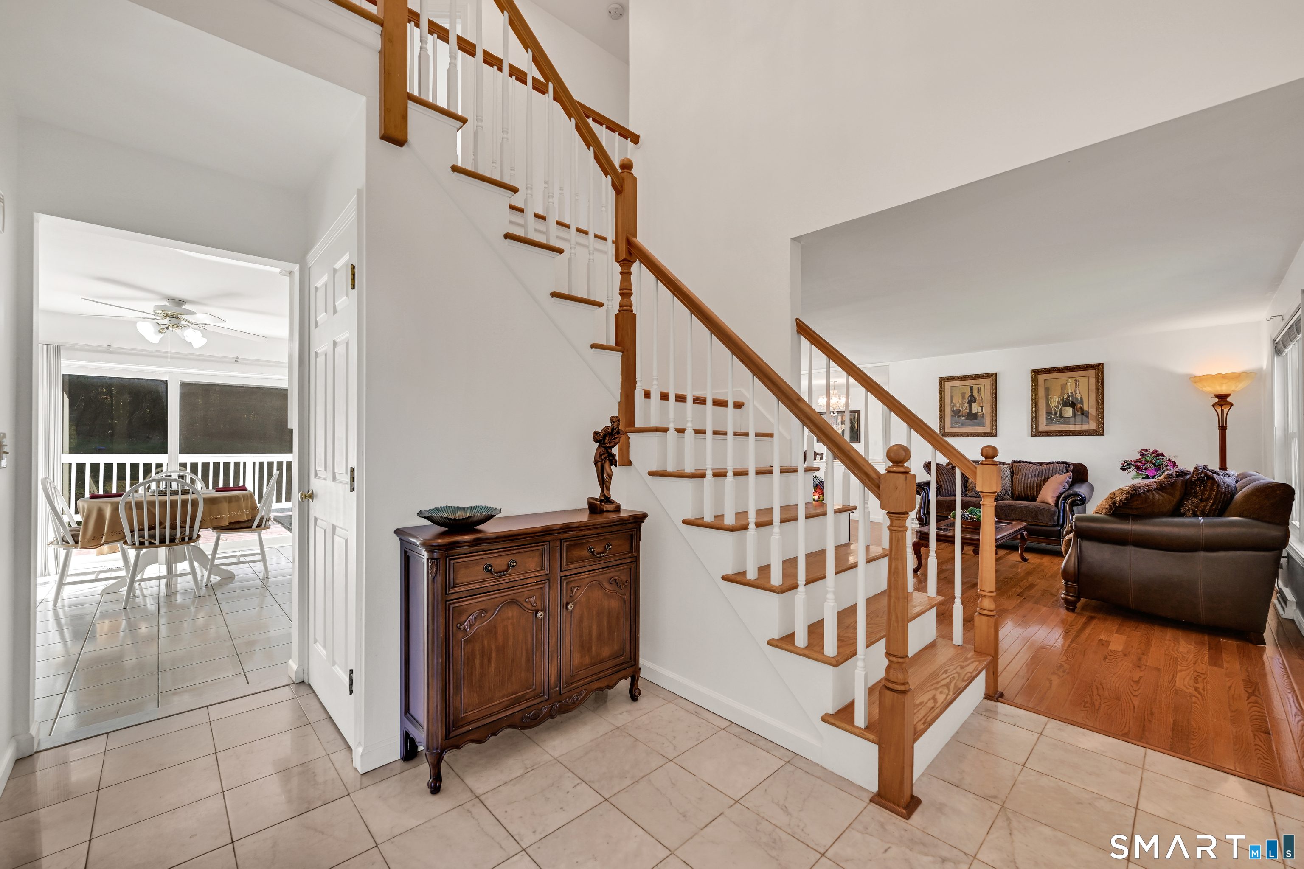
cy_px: 434
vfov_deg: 81.2
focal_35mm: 14
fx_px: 507
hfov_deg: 104.3
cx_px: 652
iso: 250
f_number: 8
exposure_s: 1/400
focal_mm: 14
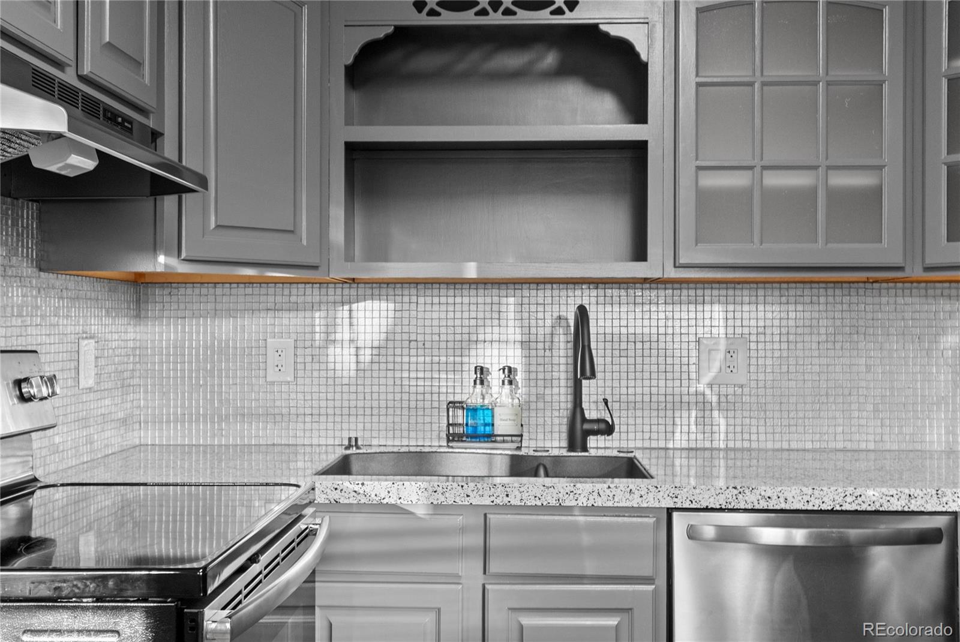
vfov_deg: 36.9
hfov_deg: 53.1
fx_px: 961
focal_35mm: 36
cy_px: 321
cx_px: 480
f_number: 4.5
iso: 200
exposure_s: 1/8
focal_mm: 24
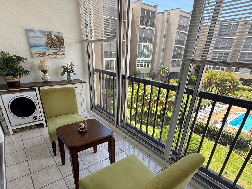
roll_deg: -2.1
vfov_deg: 64.5
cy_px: 123
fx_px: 146
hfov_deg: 81.7
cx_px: 122
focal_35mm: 20
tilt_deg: -25.3
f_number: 2.2
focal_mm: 2.22
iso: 64
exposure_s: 1/124
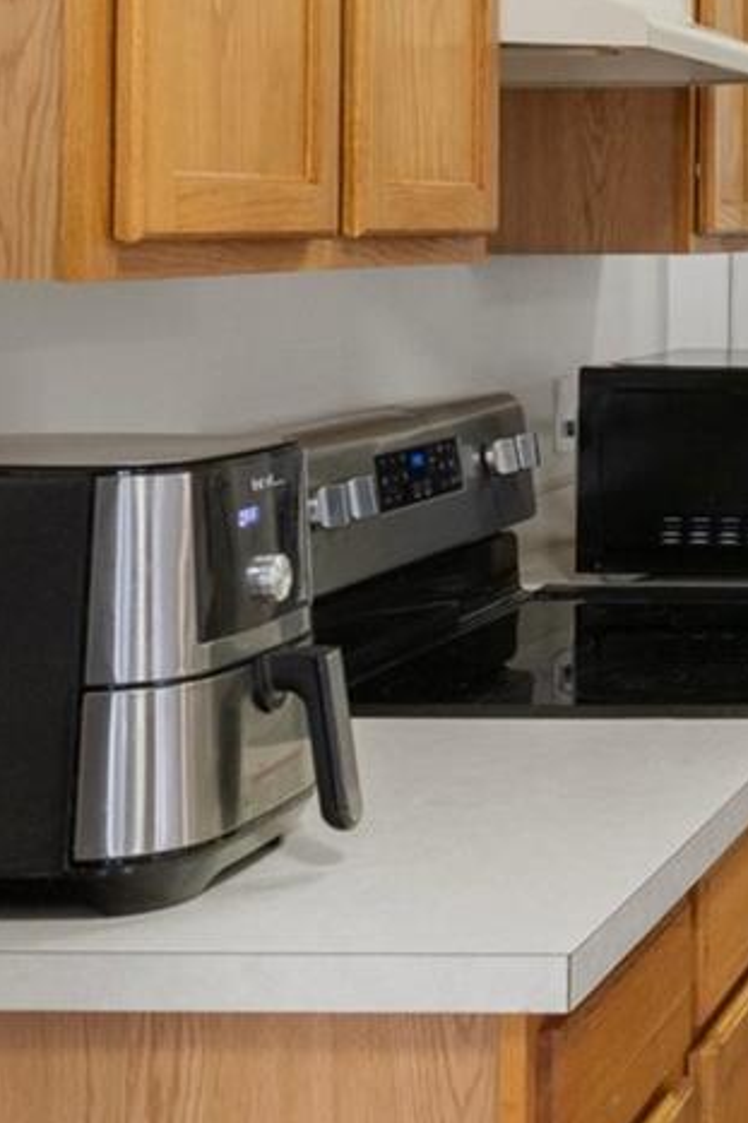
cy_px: 233
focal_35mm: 72
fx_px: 2245
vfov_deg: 27.6
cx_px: 1337
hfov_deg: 16.1
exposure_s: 1/4
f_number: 8
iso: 320
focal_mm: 14
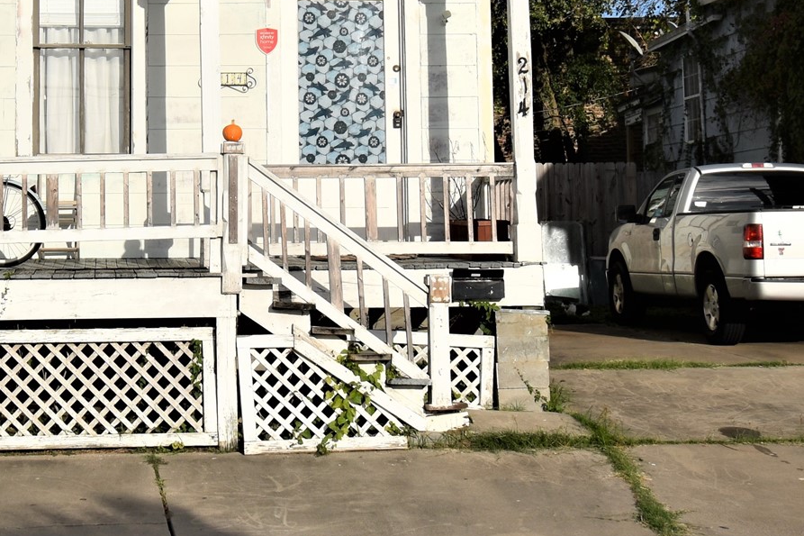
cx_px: 41
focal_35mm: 73
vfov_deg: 18.3
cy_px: 18
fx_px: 1630
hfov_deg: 26.5
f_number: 10
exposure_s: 1/400
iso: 100
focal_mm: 20
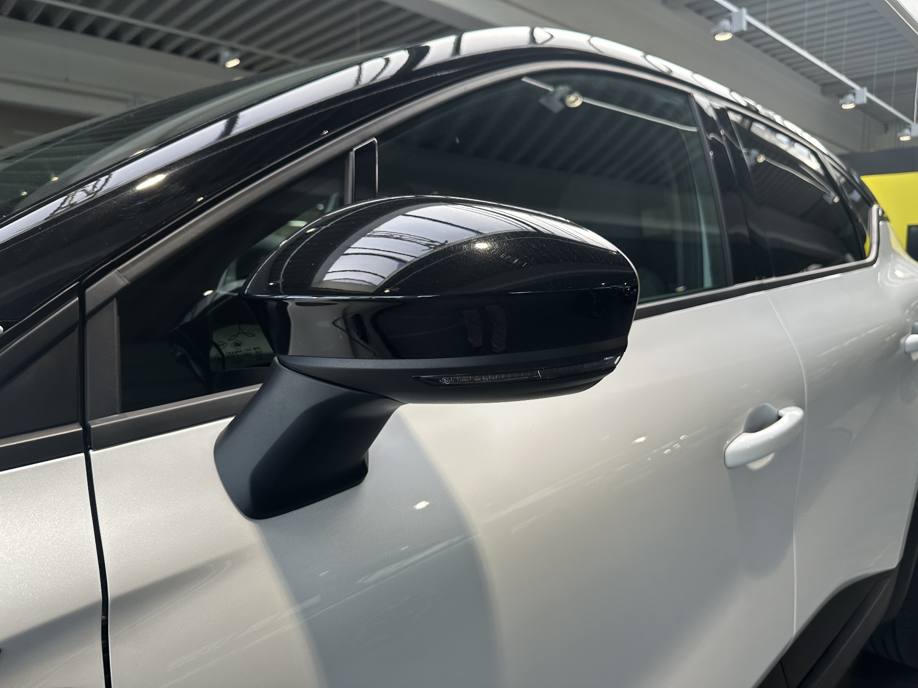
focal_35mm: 24
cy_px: 344
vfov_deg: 56.8
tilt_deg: -5.1
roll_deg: -0.9
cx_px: 459
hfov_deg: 71.6
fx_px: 636
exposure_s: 1/203
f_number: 1.78
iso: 64
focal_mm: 6.86
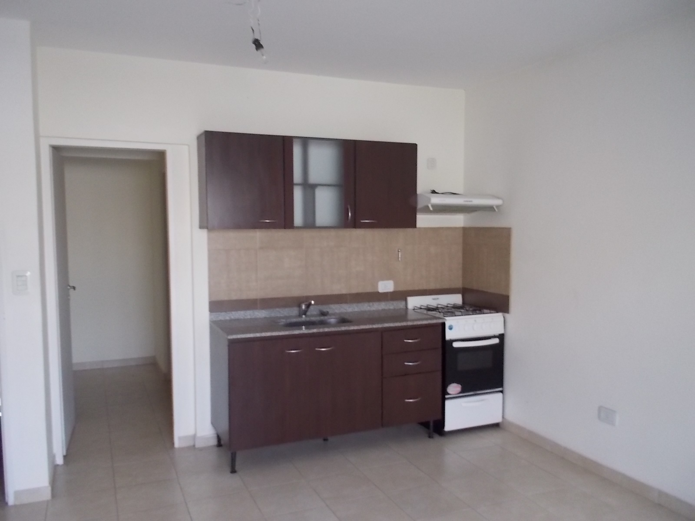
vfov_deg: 48.2
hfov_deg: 61.7
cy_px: 260
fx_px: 582
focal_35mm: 29
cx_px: 348
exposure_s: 1/30
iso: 250
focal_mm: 4.1
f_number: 3.3
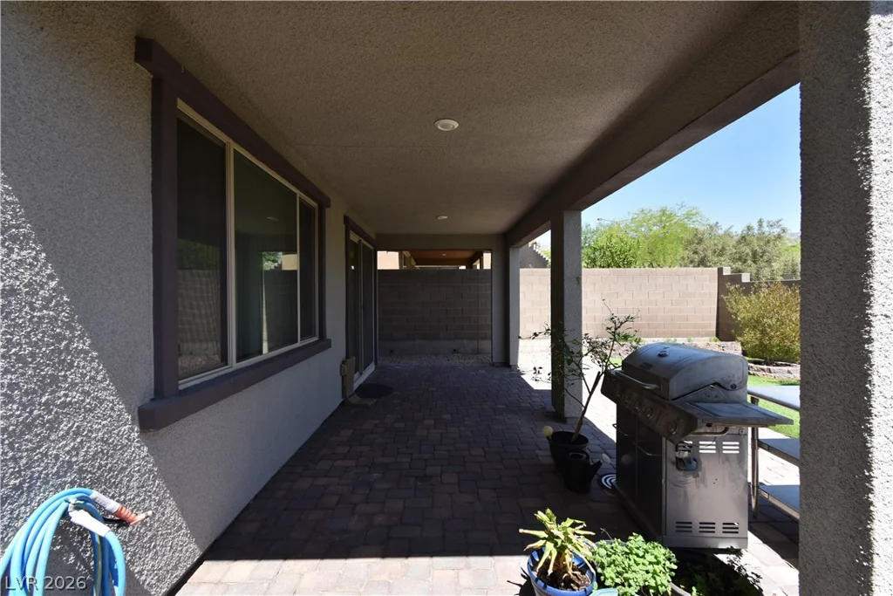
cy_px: 298
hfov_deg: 100.4
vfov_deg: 77.3
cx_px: 446
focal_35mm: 15
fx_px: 372
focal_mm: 10
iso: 200
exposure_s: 1/250
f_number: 8
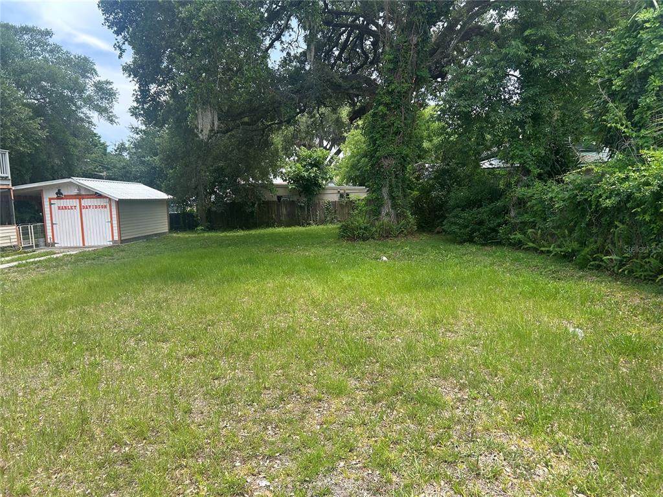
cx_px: 332
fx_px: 498
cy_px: 248
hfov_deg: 67.3
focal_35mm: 26
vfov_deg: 53.1
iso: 50
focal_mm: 5.7
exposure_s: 1/894
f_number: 1.5
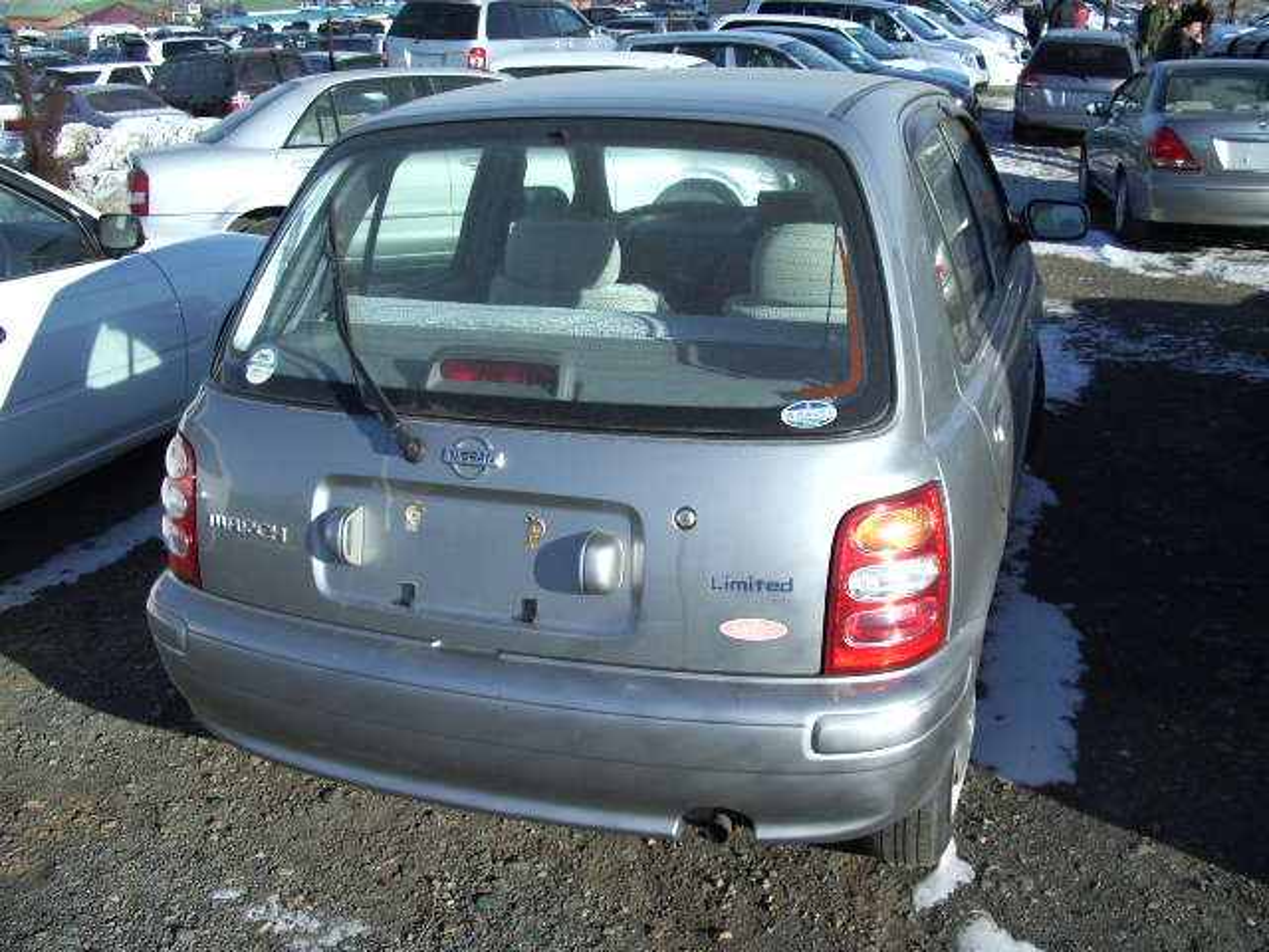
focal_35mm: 35
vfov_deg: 40.7
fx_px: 1283
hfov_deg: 52.6
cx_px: 634
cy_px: 476
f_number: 4.3
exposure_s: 1/320
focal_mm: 5.8
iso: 50
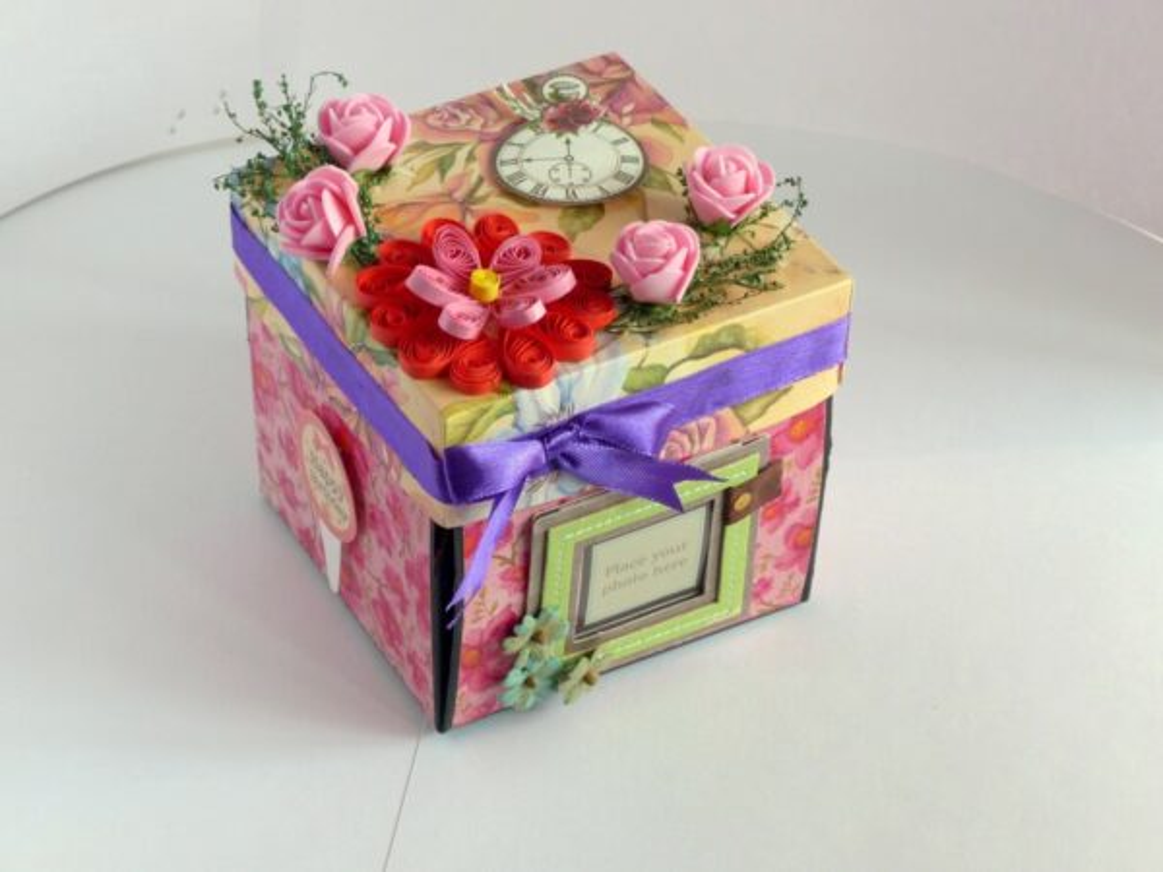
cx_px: 582
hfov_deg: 18.9
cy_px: 436
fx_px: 3494
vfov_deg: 14.2
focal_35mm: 104
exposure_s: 1/100
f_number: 4.5
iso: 200
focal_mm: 18.7
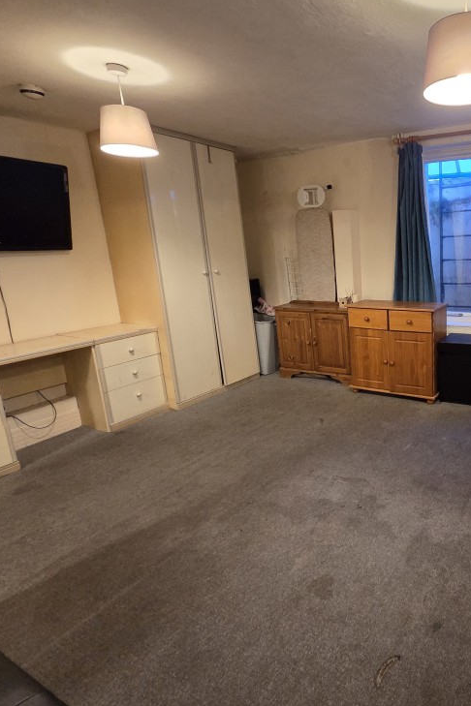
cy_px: 336
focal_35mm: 19
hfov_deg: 57.8
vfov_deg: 86.8
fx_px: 373
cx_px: 399
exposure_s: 1/50
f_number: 2.2
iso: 800
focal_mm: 2.2
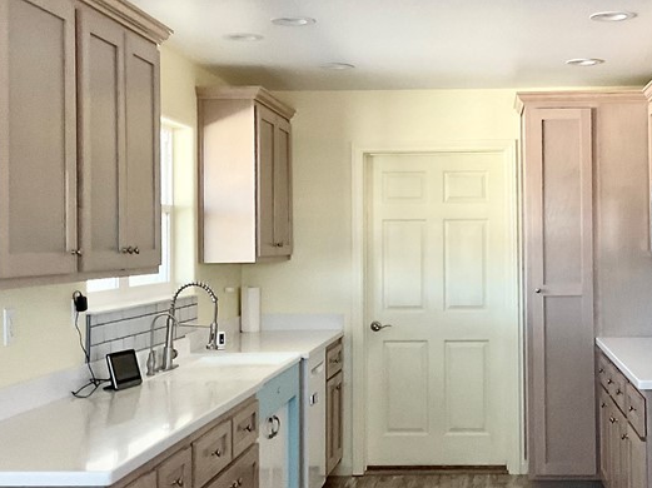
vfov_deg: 25.6
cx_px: 471
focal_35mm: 57
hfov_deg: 33.3
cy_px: 217
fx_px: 1073
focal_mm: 3
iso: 125
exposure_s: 1/60
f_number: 1.8
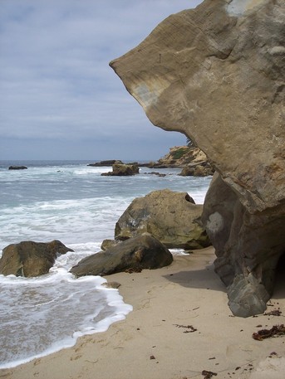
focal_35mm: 39
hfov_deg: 36.8
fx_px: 428
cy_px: 190
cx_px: 142
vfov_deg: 47.9
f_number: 5.6
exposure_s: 1/750
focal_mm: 8
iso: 100
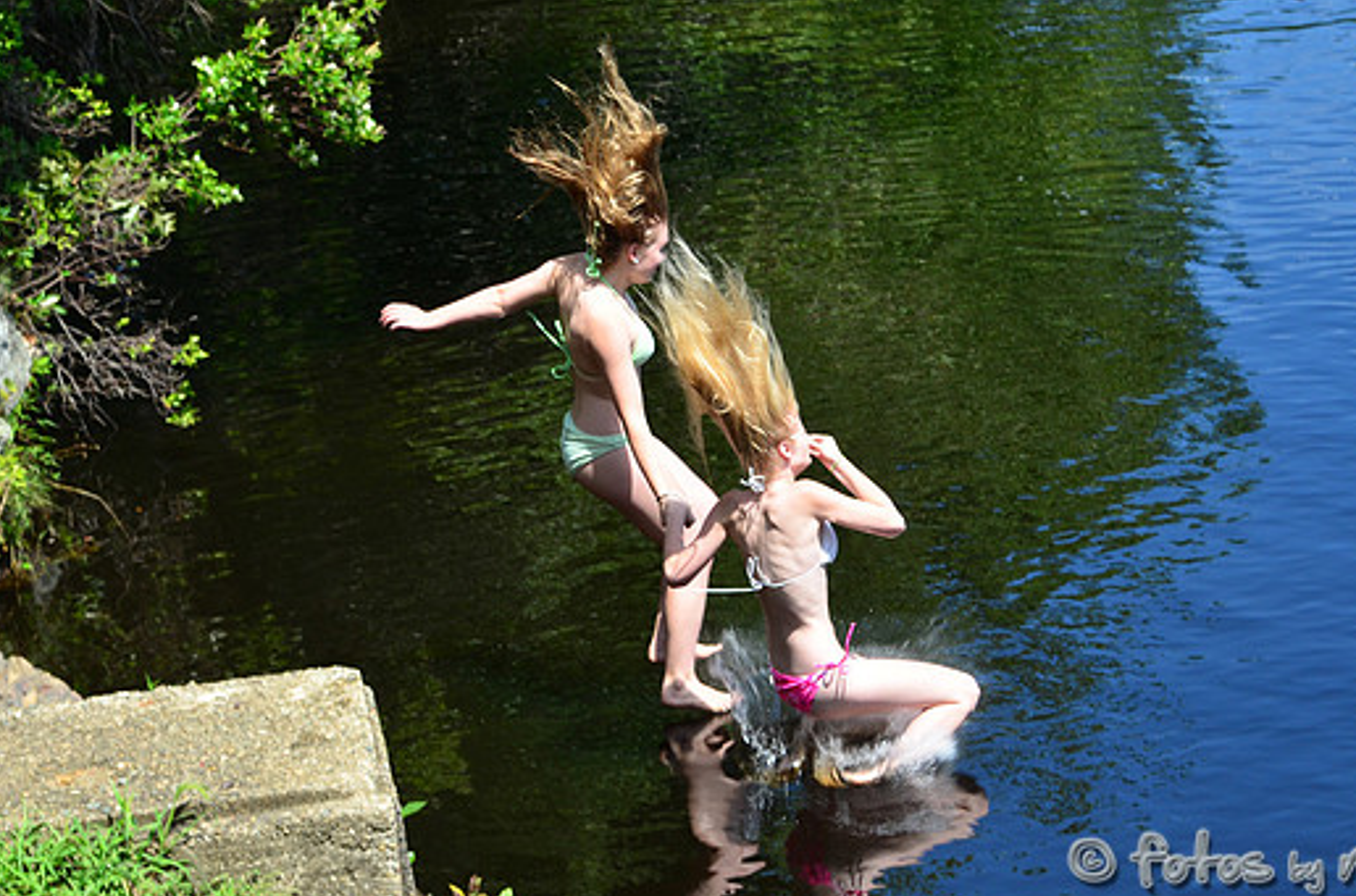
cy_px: 452
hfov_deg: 16.2
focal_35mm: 127
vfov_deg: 10.8
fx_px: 4754
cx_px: 728
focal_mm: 75
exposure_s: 1/800
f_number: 7.1
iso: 400
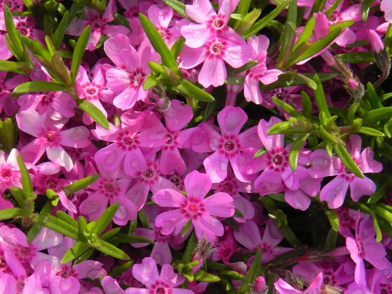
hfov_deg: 26.0
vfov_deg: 19.6
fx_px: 849
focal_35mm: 75
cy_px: 147
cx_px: 196
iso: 200
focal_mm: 13.4
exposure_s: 1/160
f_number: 8
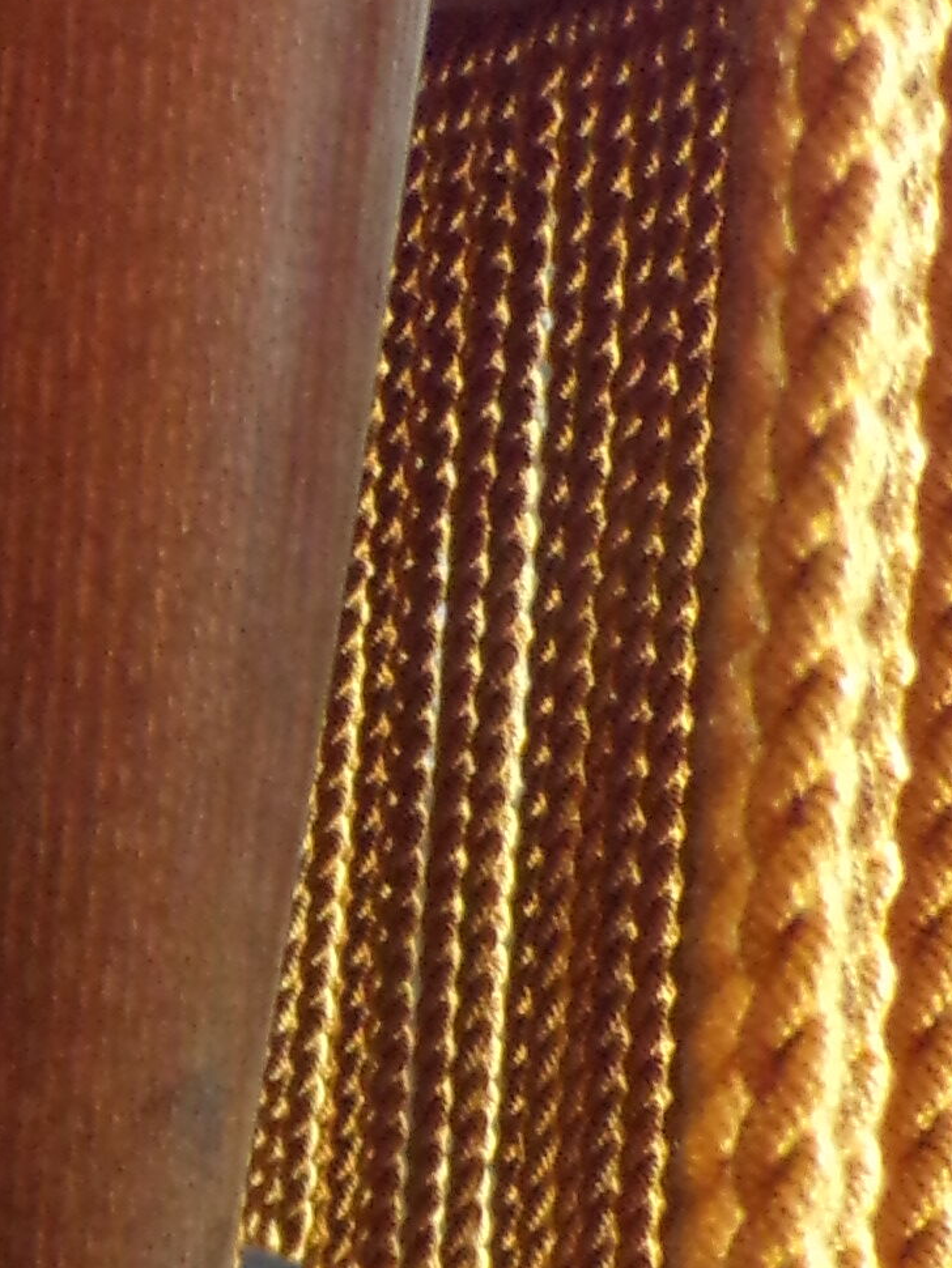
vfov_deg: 17.3
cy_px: 590
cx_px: 39
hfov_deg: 12.9
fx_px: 4178
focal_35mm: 114
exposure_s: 1/9
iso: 400
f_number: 3
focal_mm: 4.3
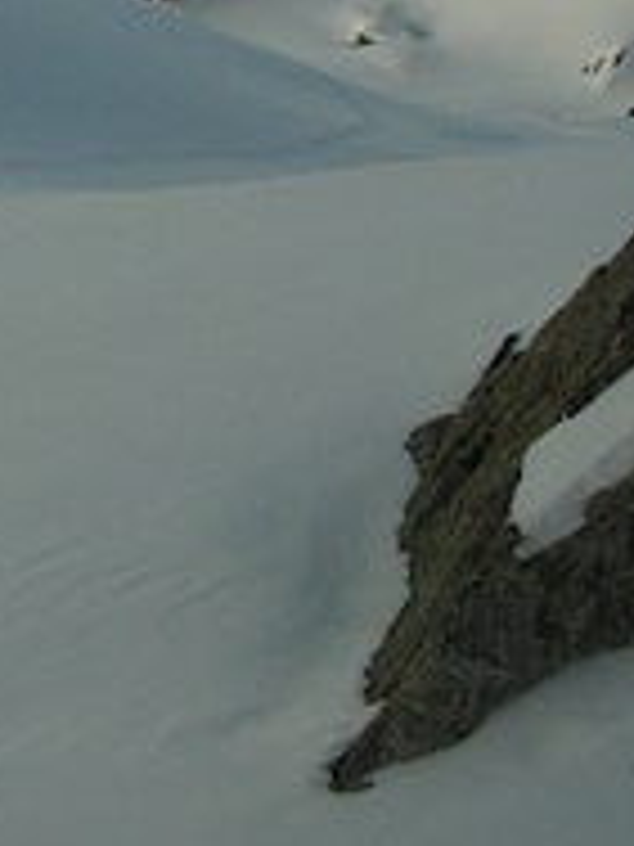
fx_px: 2955
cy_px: 144
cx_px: -193
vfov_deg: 16.1
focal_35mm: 121
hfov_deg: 11.9
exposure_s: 1/500
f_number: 4.8
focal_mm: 5.8
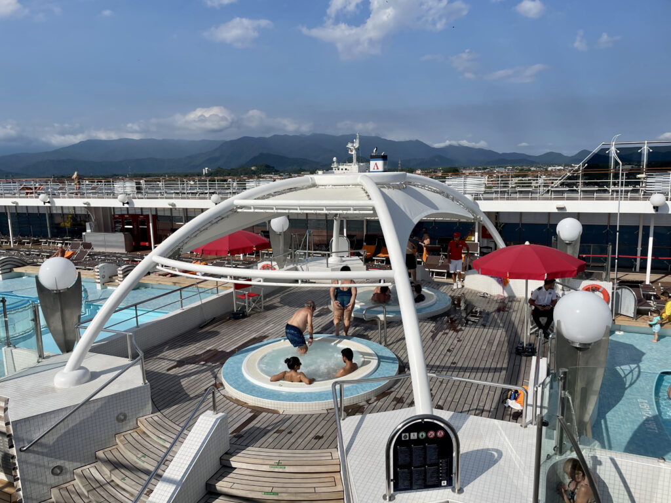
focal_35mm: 26
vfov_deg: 53.1
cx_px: 336
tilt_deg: -10.6
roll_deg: +0.9
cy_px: 252
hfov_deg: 67.3
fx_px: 504
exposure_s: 1/7813
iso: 32
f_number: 1.6
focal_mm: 4.2
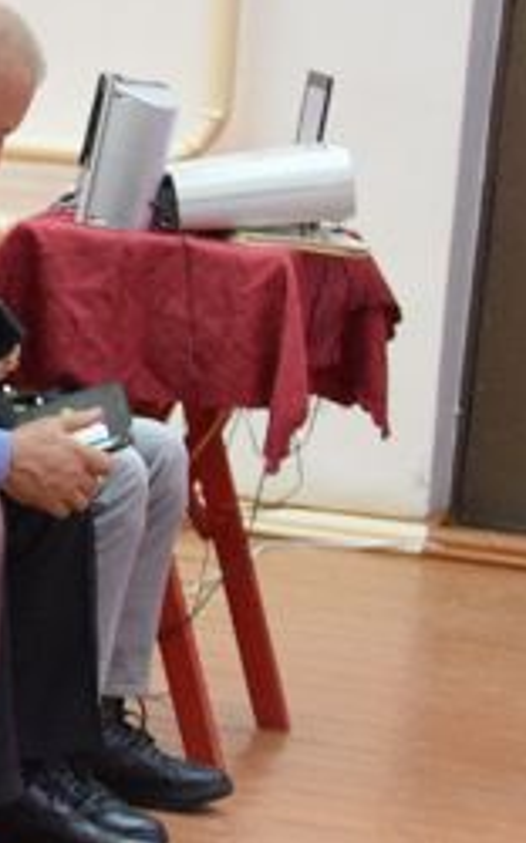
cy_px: 248
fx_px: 4317
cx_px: -897
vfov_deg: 11.1
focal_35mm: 188
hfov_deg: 6.5
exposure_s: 1/30
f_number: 4.2
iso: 3200
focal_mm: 30
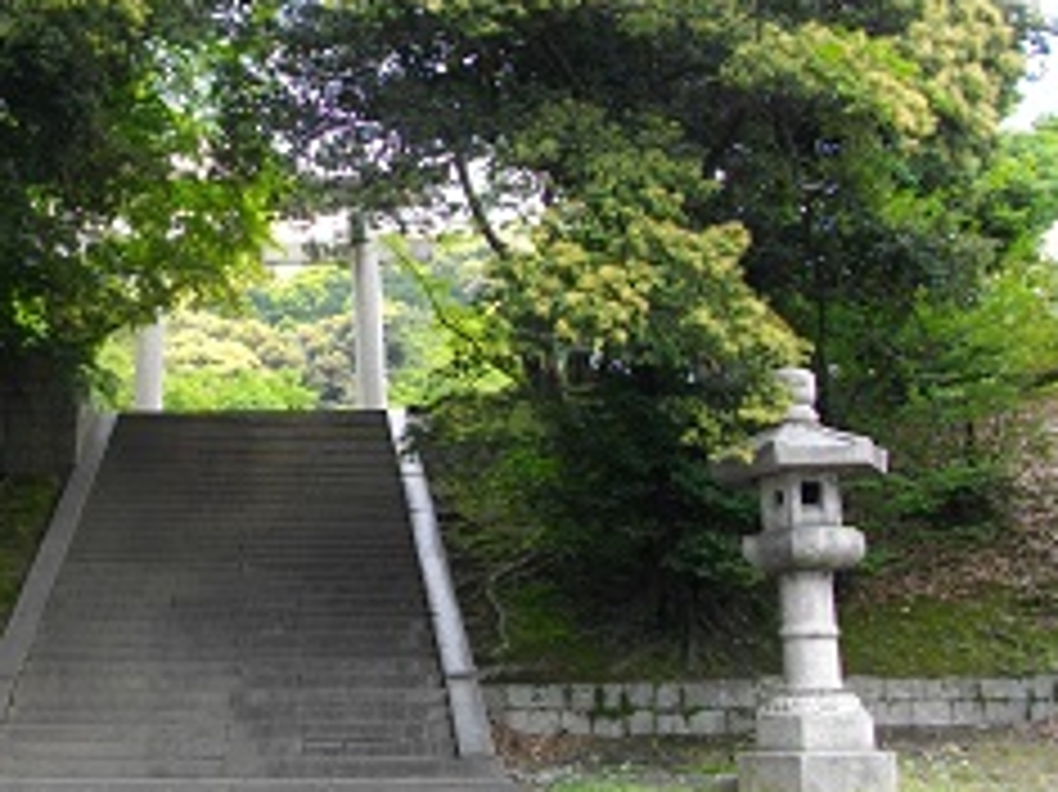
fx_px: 1619
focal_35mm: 53
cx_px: 245
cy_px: 396
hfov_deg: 35.3
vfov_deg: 27.5
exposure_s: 1/125
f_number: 2.9
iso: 100
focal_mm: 5.7
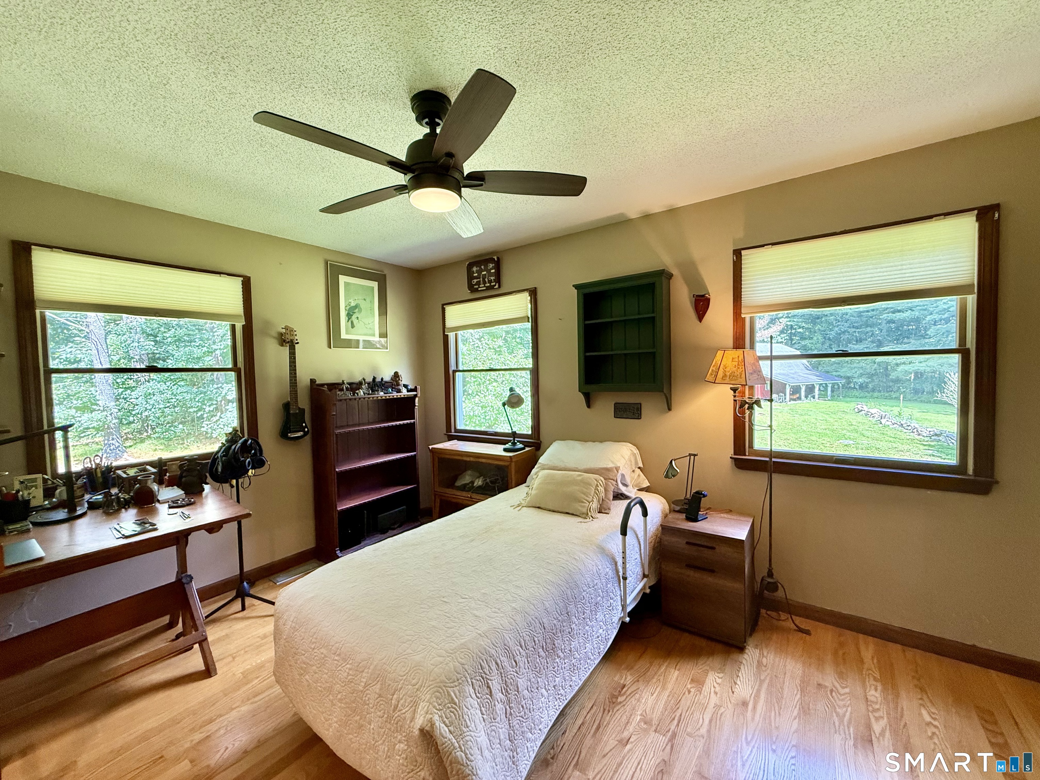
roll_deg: +1.0
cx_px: 520
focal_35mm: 14
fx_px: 421
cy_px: 390
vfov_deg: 85.7
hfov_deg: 102.1
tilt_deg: -1.7
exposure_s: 1/120
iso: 250
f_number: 2.2
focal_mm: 2.22
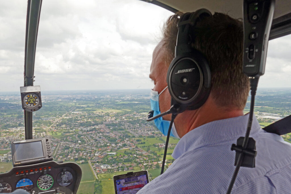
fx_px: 226
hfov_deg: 65.5
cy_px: 97
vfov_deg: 46.4
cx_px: 146
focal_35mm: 28
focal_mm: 10.3
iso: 125
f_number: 8
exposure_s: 1/125
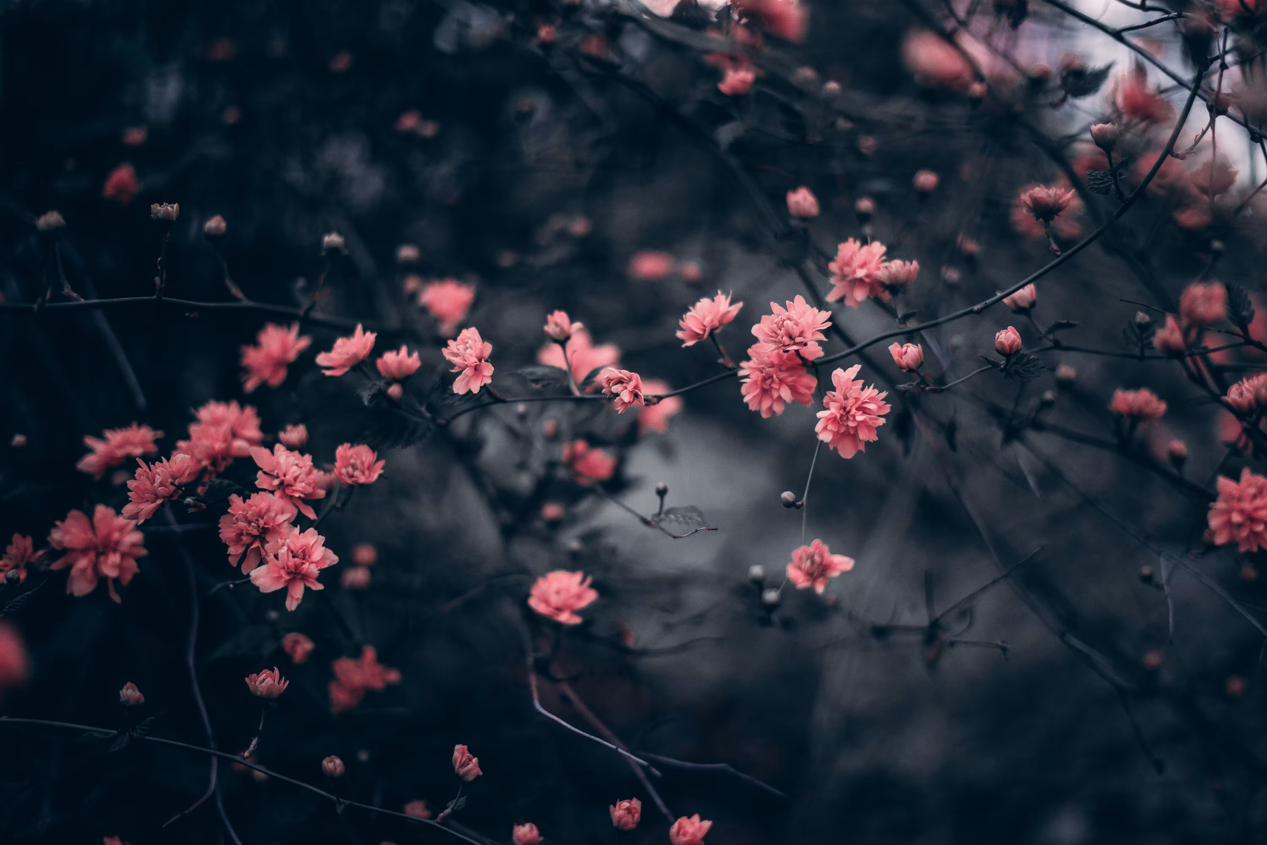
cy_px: 422
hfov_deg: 39.6
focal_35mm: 50
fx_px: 1760
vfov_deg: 27.0
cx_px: 634
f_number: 1.8
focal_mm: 50
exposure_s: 1/320
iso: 320
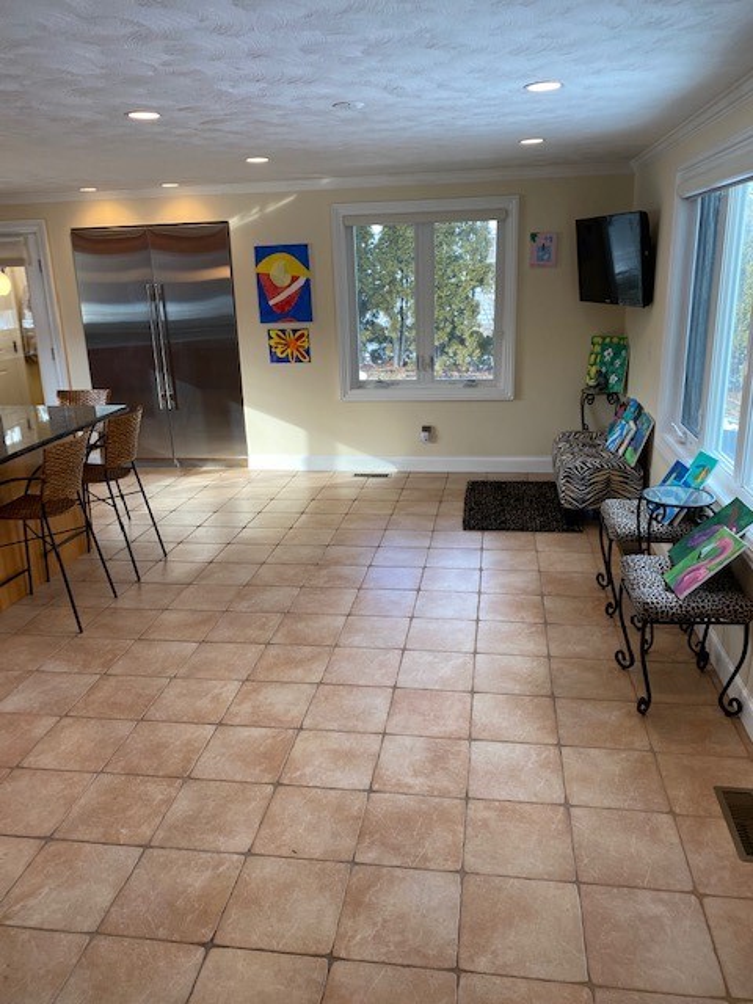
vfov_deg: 67.3
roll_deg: +2.5
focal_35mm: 26
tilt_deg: -16.0
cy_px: 502
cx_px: 376
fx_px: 754
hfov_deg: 53.1
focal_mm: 4.25
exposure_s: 1/120
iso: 100
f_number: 1.8
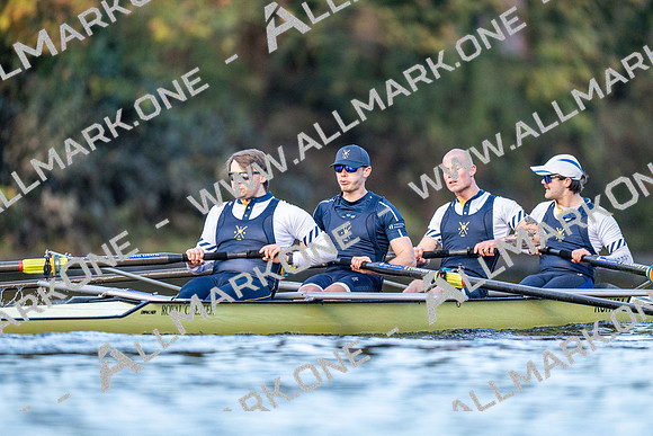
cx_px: 326
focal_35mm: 600
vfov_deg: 2.3
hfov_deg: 3.4
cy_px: 218
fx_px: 10885
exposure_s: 1/2500
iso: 2800
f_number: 4
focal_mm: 600
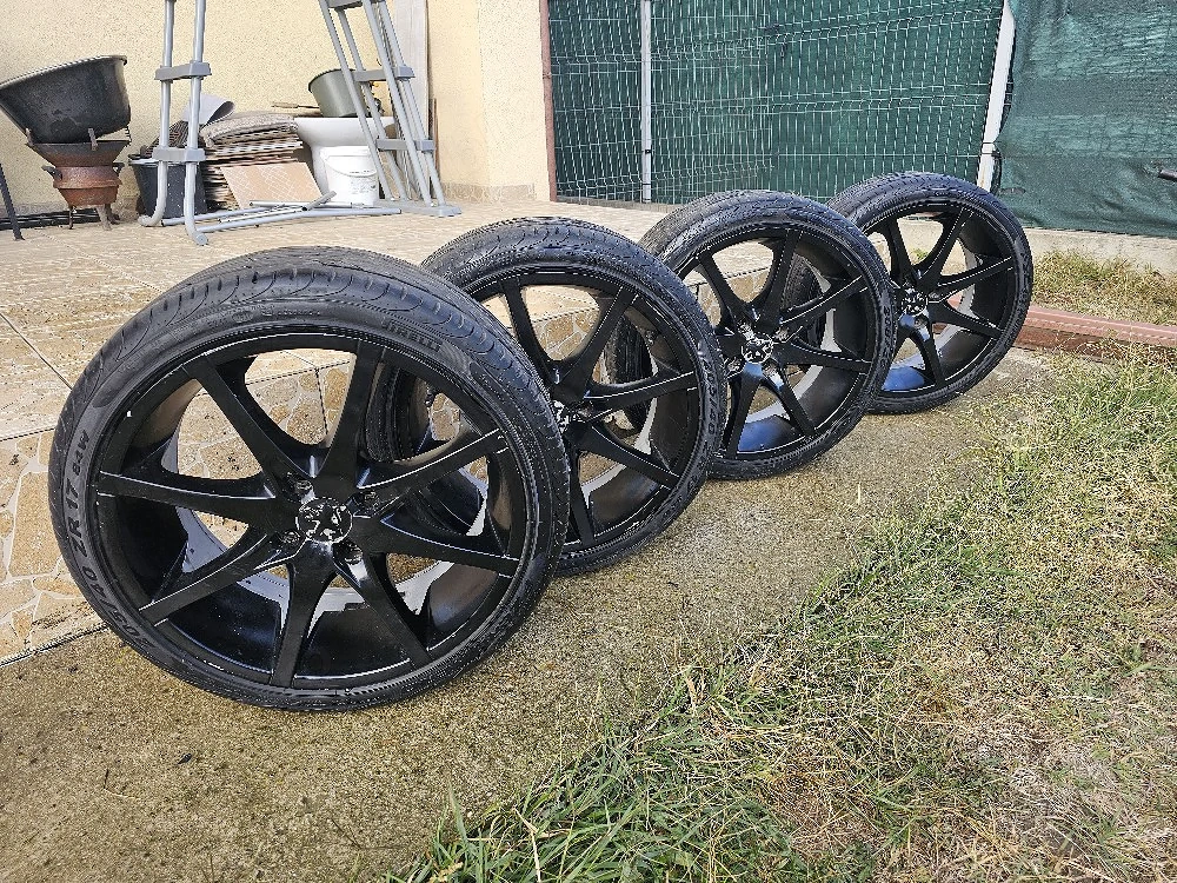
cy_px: 442
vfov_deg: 58.9
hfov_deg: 73.9
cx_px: 588
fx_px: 782
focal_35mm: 23
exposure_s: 1/182
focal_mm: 6.3
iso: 12
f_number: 1.7
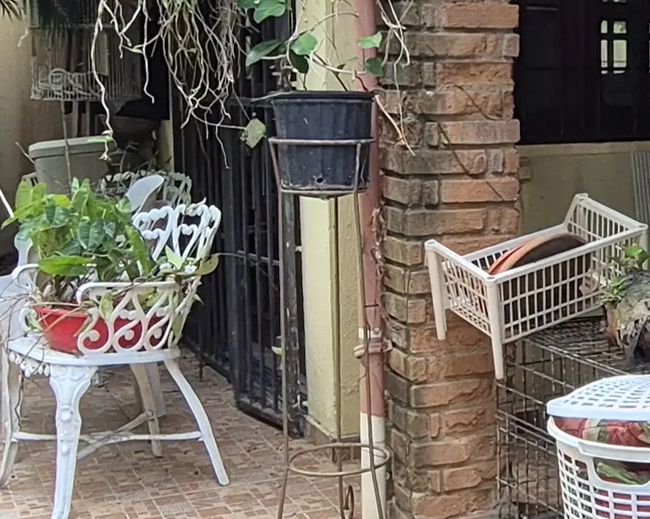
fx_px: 1327
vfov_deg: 22.1
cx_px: 692
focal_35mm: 69
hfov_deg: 25.7
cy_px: 242
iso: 64
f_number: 2.2
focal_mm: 2.2
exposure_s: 1/60
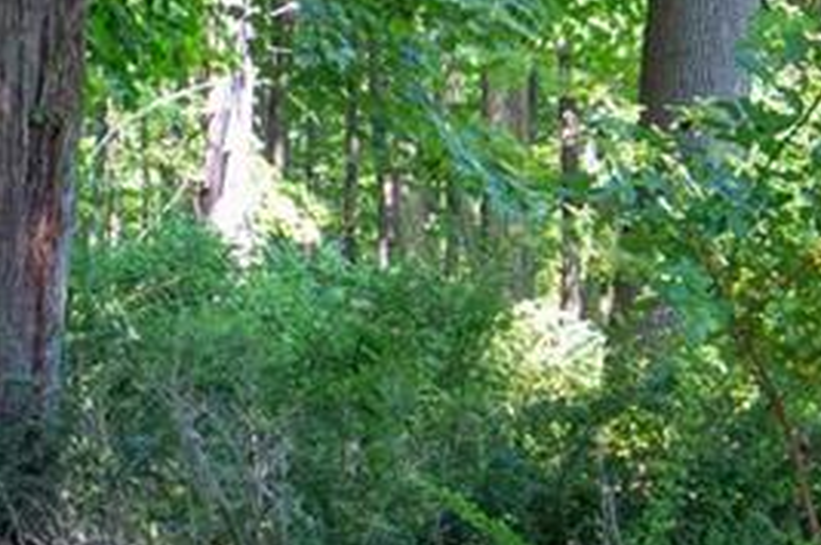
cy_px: 560
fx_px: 3324
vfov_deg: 9.3
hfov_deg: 12.5
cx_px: -790
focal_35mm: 146
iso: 5000
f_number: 8
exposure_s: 1/750
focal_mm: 19
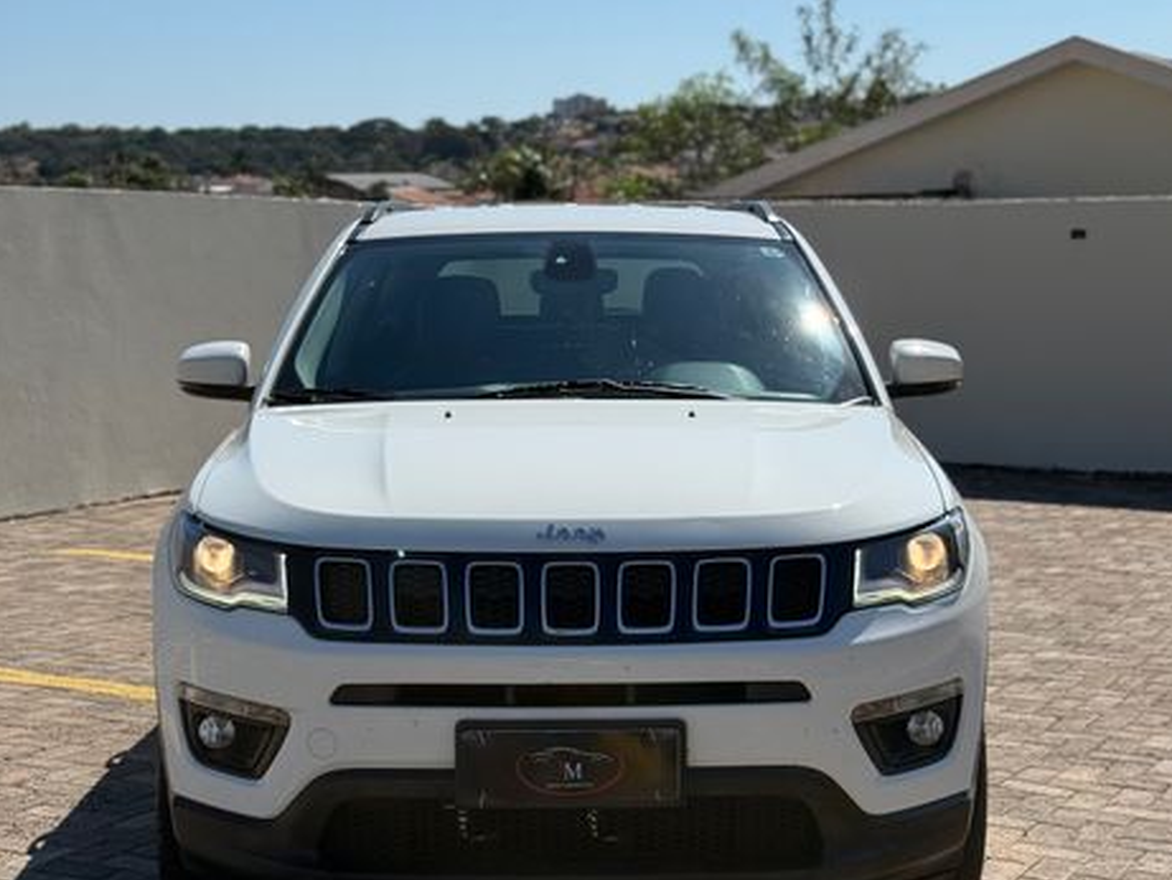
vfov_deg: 29.7
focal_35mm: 49
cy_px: 445
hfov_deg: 38.9
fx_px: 1659
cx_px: 585
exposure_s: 1/7874
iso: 64
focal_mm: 6.76
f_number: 1.78
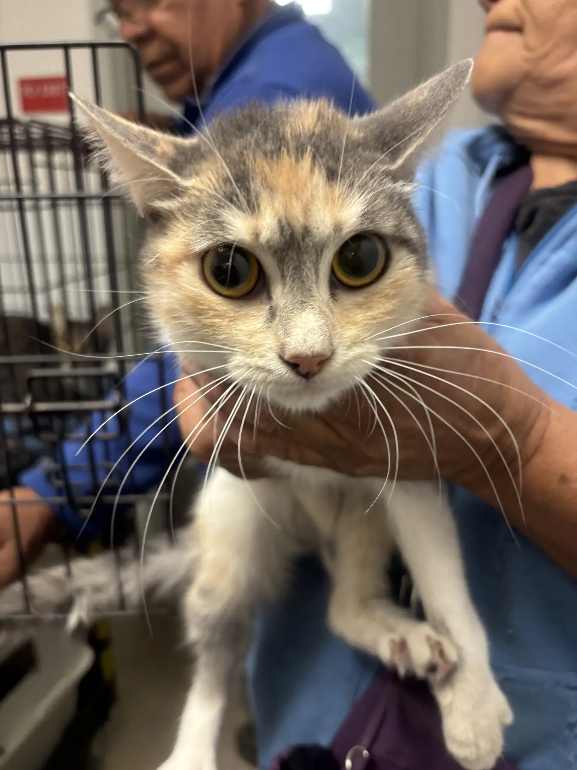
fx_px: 578
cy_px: 385
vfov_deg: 67.3
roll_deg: +1.1
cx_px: 288
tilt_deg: -13.0
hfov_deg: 53.1
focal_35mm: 26
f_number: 1.6
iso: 250
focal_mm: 5.96
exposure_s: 1/60
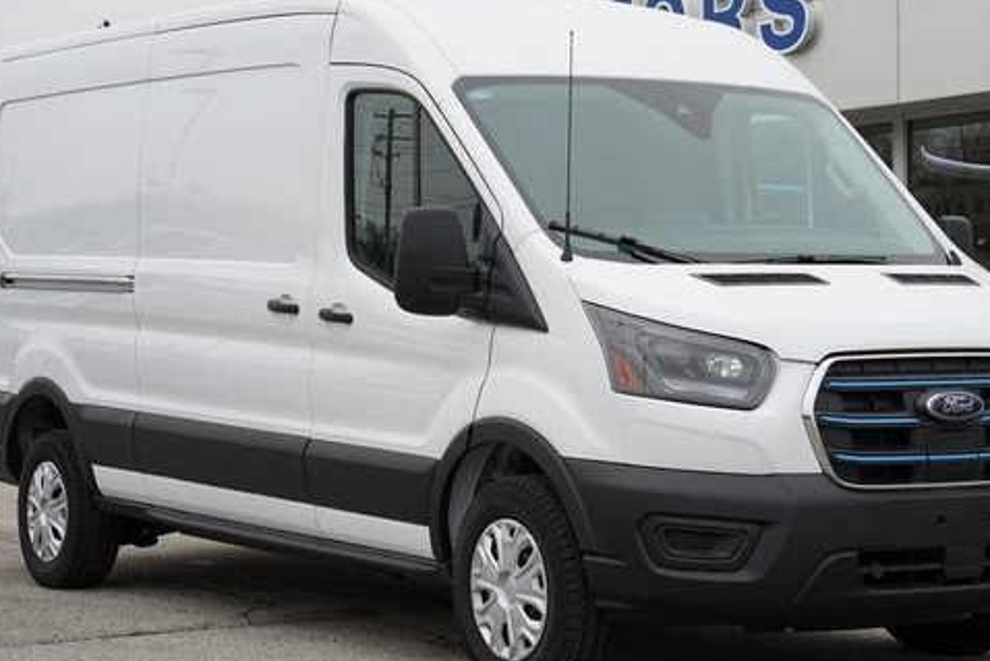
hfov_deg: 24.5
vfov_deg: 16.5
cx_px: 532
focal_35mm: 83
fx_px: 2283
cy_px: 289
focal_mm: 62
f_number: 5.6
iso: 100
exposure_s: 1/100
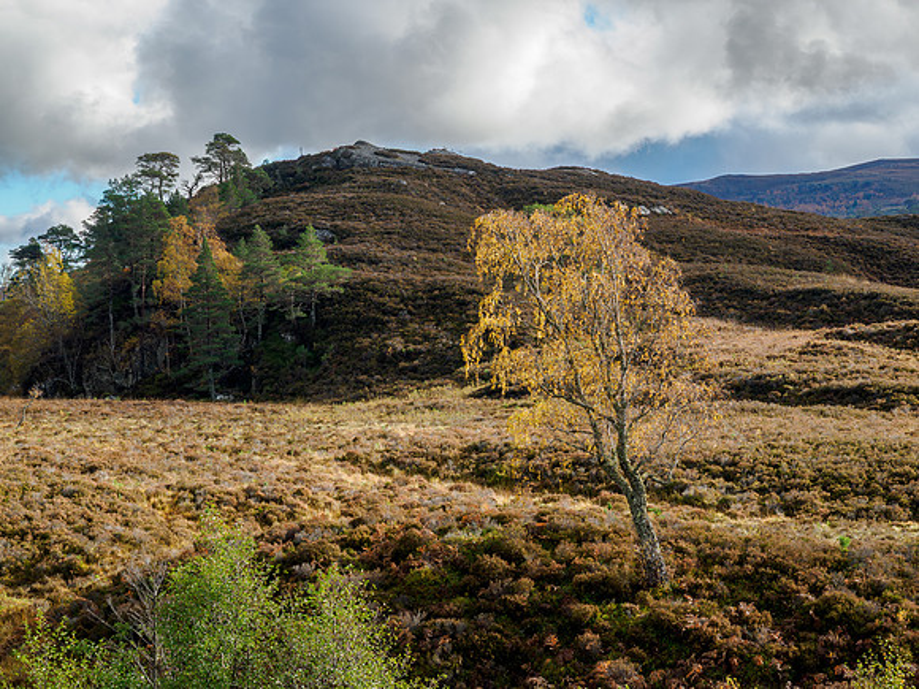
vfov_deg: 16.8
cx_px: 504
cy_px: 378
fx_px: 2331
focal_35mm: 88
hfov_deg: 22.3
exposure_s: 1/50
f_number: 9
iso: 200
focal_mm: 40
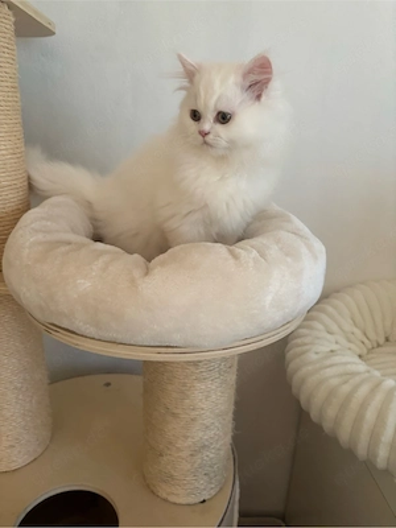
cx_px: 198
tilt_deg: -18.3
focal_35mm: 26
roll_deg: -3.5
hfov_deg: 53.1
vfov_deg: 67.3
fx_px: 397
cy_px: 264
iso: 250
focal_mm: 5.96
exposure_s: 1/60
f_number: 1.6
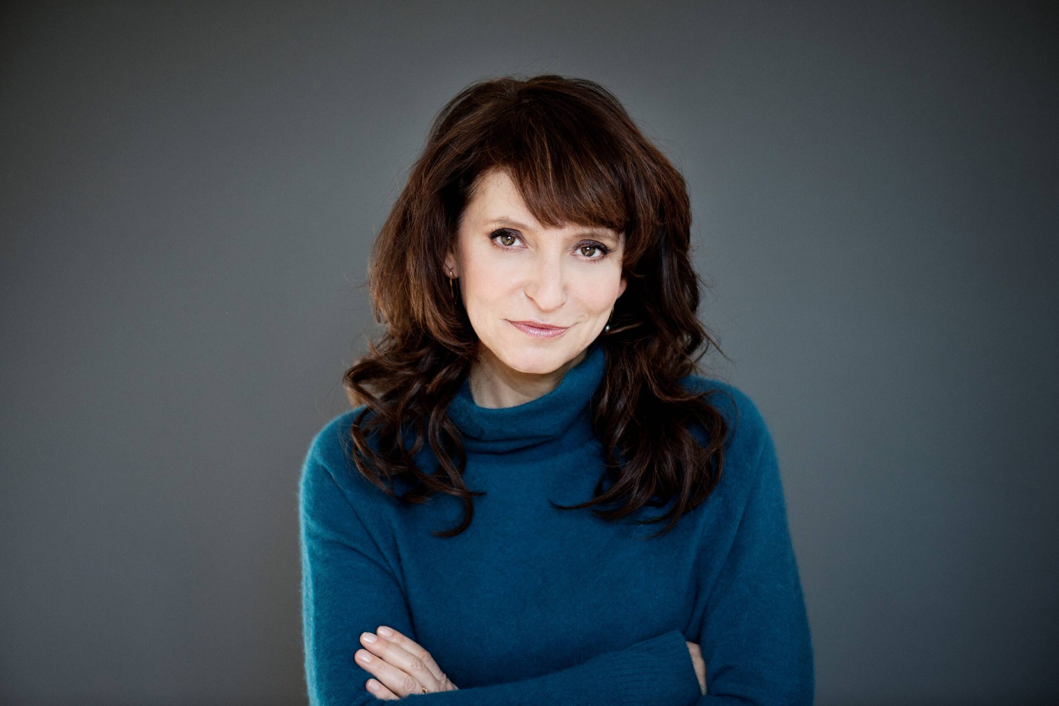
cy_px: 353
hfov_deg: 19.5
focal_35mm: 105
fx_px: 3089
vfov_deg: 13.0
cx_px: 530
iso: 200
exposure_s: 1/80
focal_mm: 105
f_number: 2.8
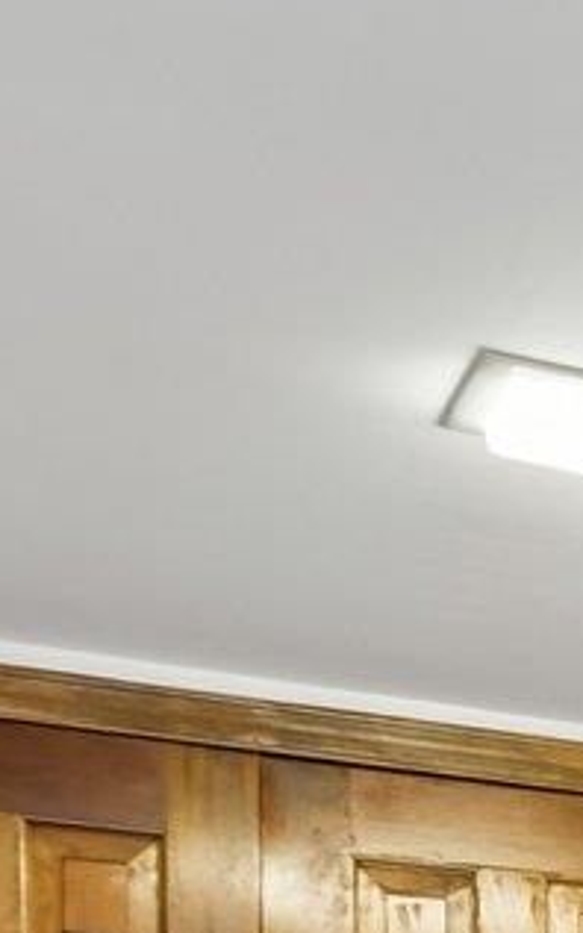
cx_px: 1546
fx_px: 2849
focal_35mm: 112
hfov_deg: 9.8
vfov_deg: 16.7
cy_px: 1455
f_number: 9
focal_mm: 17
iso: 320
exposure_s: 1/3.33
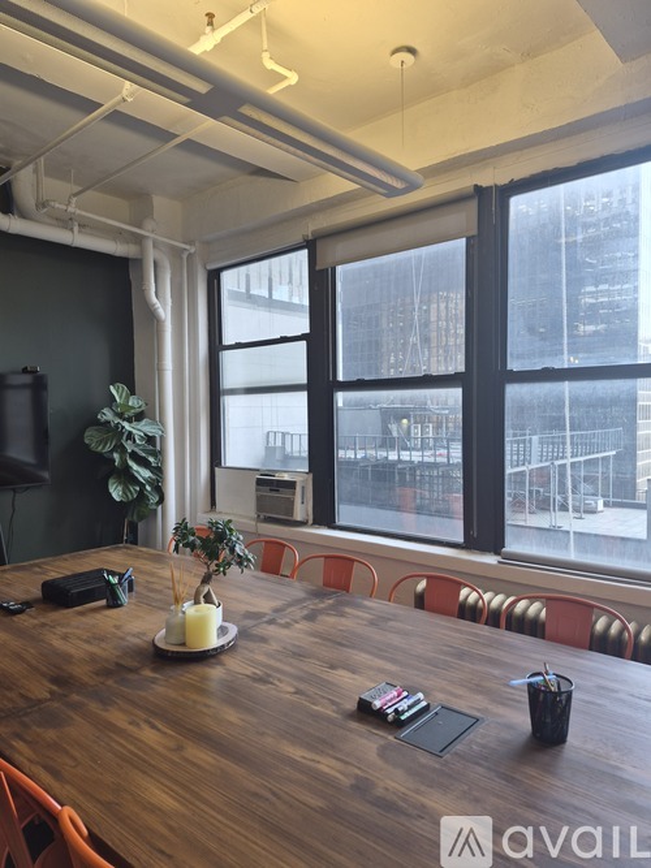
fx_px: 577
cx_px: 326
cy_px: 434
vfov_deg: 73.9
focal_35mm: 23
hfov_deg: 58.9
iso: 40
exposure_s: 1/120
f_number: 1.8
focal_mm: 5.4
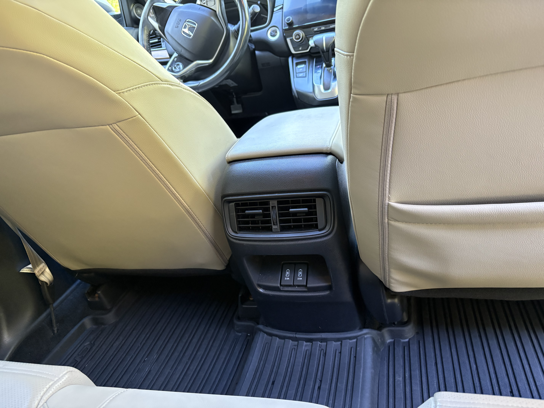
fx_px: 409
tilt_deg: -28.9
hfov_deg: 67.3
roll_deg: +15.4
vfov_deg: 53.1
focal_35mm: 26
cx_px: 272
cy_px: 204
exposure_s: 1/60
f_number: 1.6
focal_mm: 5.96
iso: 400
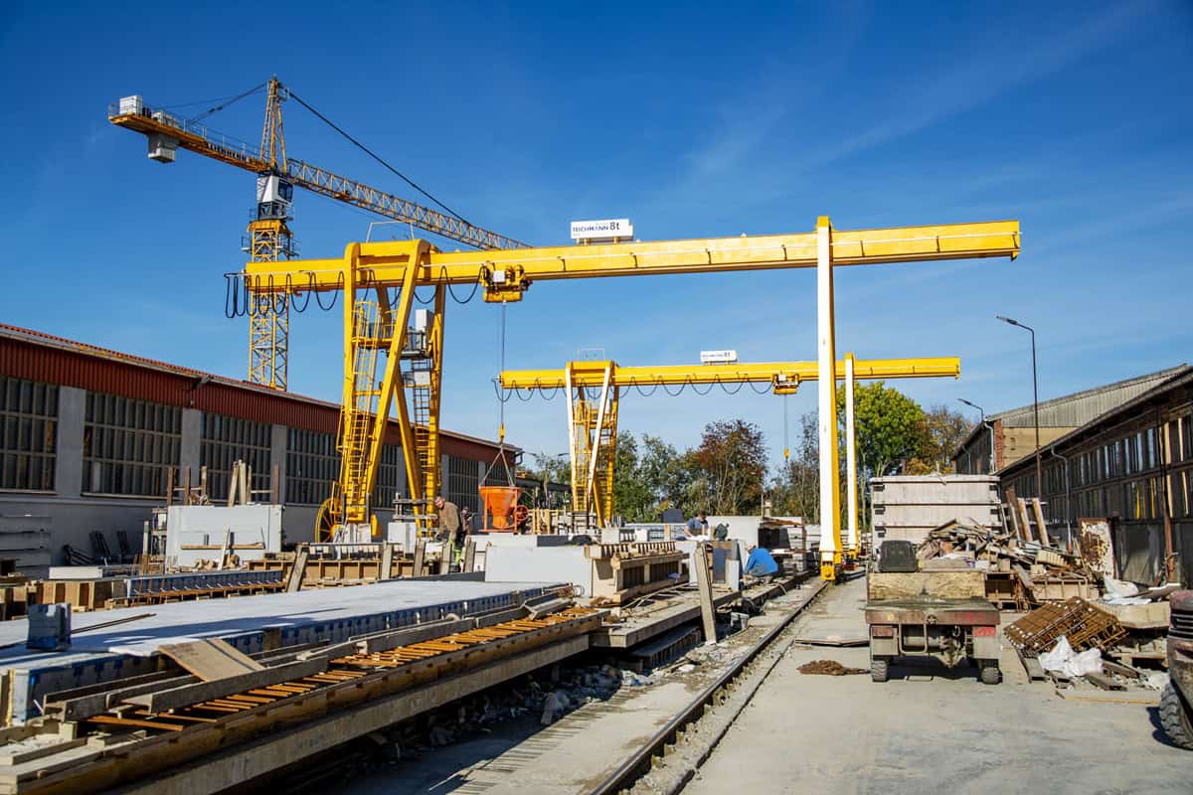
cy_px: 398
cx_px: 596
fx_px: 1259
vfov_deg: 35.1
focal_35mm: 38
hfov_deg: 50.7
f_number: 5.6
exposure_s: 1/250
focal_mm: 38
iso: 80
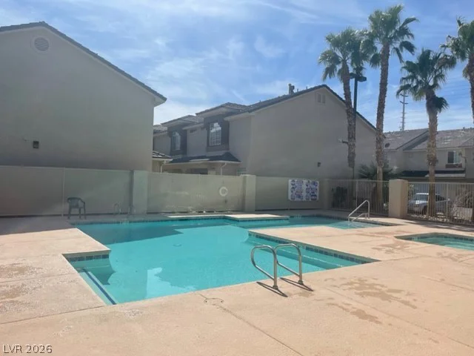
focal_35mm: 26
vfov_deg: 53.1
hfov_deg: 67.3
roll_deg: -1.5
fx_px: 356
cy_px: 178
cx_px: 237
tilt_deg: +1.4
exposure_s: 1/7813
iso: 32
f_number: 1.6
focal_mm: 4.2
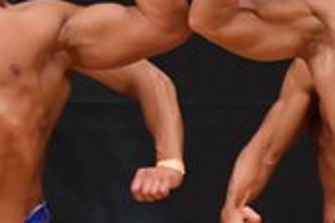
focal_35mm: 1274
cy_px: 246
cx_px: 235
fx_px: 11844
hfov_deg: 1.6
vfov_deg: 1.1
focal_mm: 190
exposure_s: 1/400
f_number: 5.6
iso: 4500
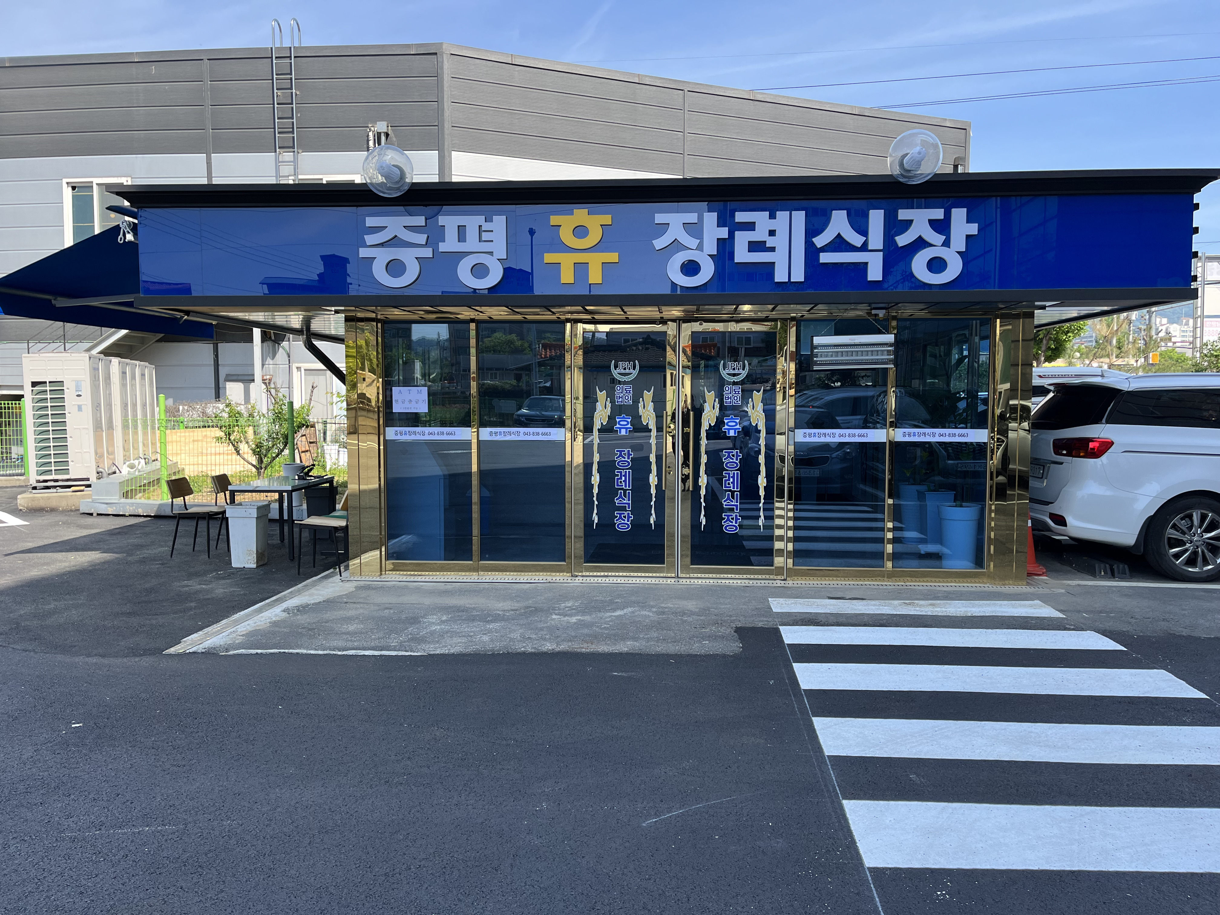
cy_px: 458
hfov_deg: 67.3
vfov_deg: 53.1
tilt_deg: -4.2
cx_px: 610
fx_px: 916
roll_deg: +1.1
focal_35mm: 26
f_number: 1.6
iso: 50
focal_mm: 5.1
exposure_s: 1/1056
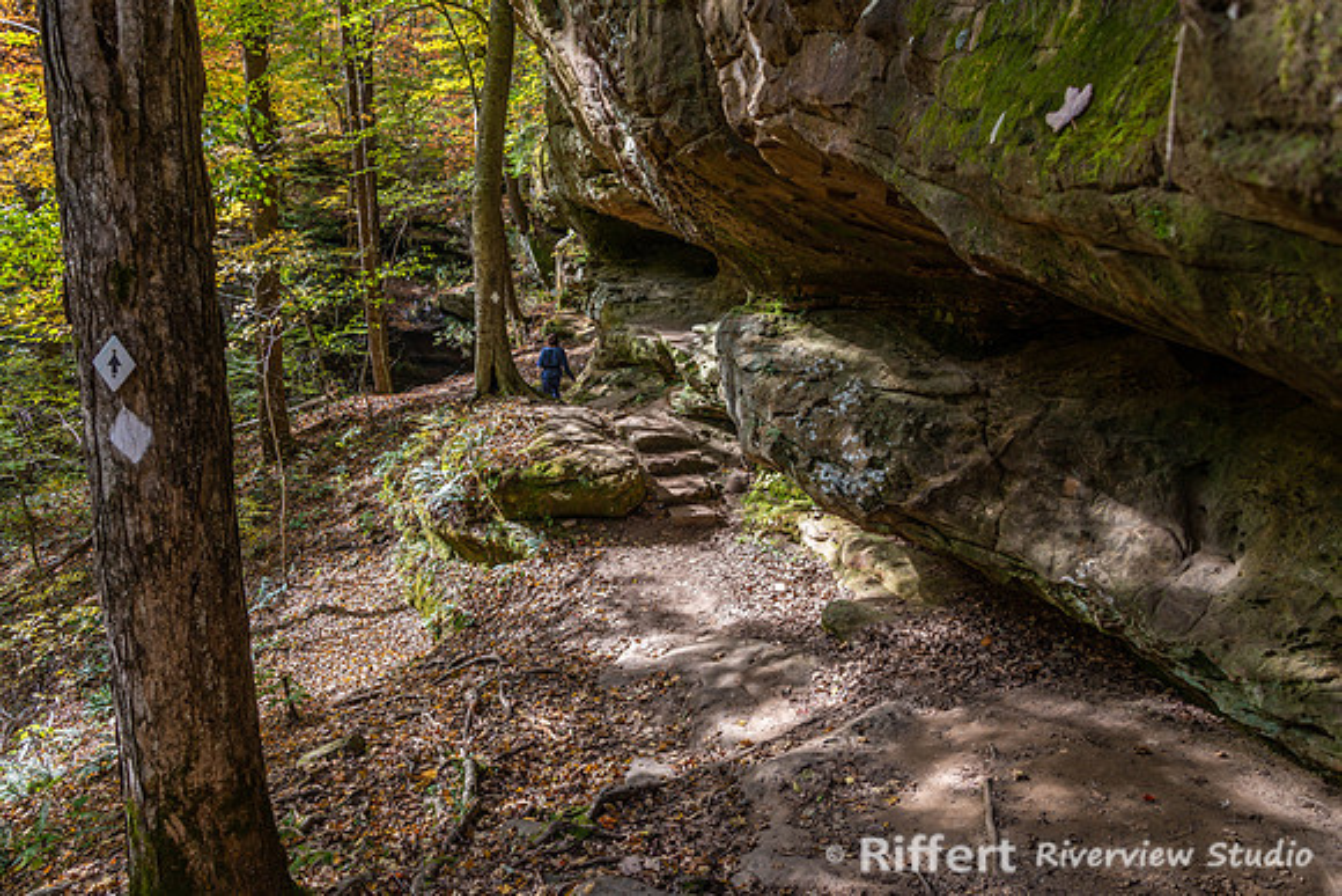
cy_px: 448
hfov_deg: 65.5
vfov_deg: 46.4
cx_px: 671
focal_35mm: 28
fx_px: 1044
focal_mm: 28
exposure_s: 1/125
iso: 220
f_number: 6.3
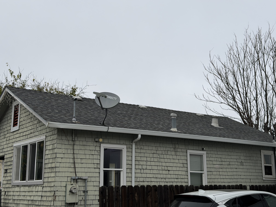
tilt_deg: +13.0
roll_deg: +0.0
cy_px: 104
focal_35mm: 48
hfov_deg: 39.7
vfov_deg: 30.3
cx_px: 138
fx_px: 383
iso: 64
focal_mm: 6.76
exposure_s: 1/2146
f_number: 1.78
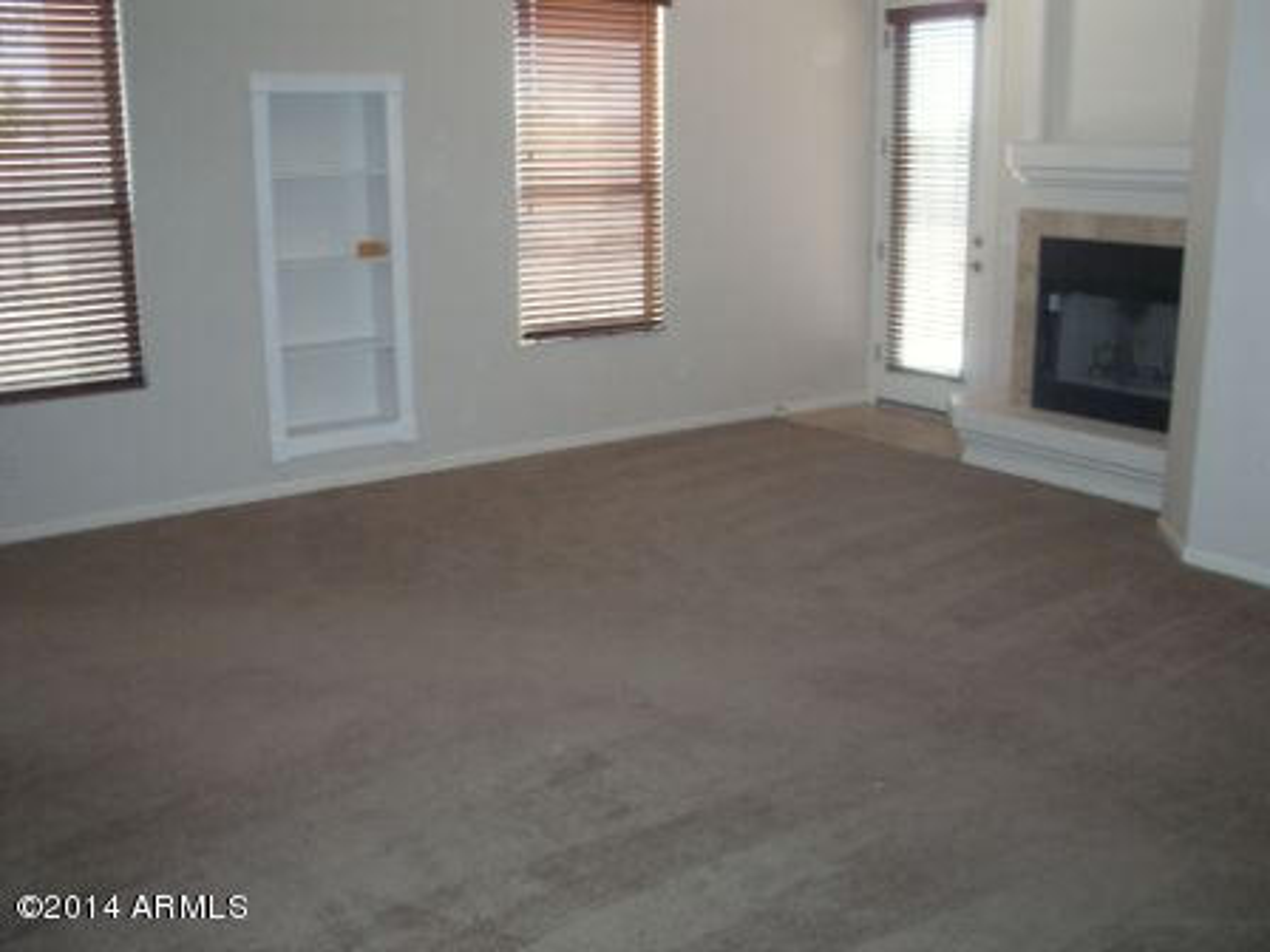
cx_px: 635
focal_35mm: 38
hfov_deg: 49.0
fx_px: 1394
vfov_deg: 37.7
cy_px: 476
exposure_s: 1/60
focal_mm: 6.3
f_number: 2.9
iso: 200
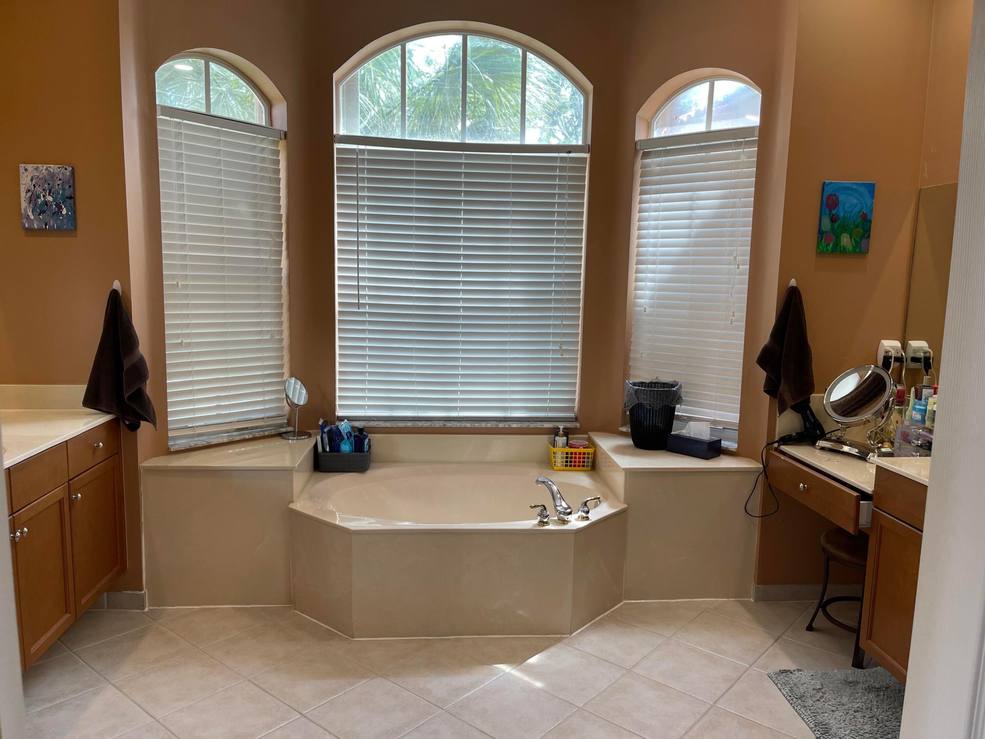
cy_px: 370
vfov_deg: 54.9
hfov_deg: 69.4
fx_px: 711
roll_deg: -1.3
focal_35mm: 25
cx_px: 492
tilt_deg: -8.6
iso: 50
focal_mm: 5.1
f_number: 1.6
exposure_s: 1/120
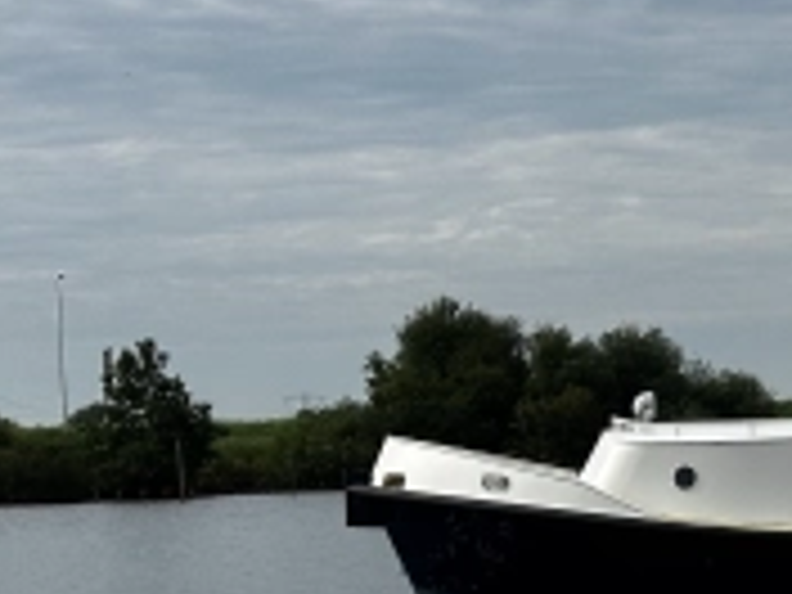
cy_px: 371
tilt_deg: +1.8
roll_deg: +0.5
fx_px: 3432
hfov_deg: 12.6
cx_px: 1107
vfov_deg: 9.9
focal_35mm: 150
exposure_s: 1/5556
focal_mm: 6.86
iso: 64
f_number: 1.78
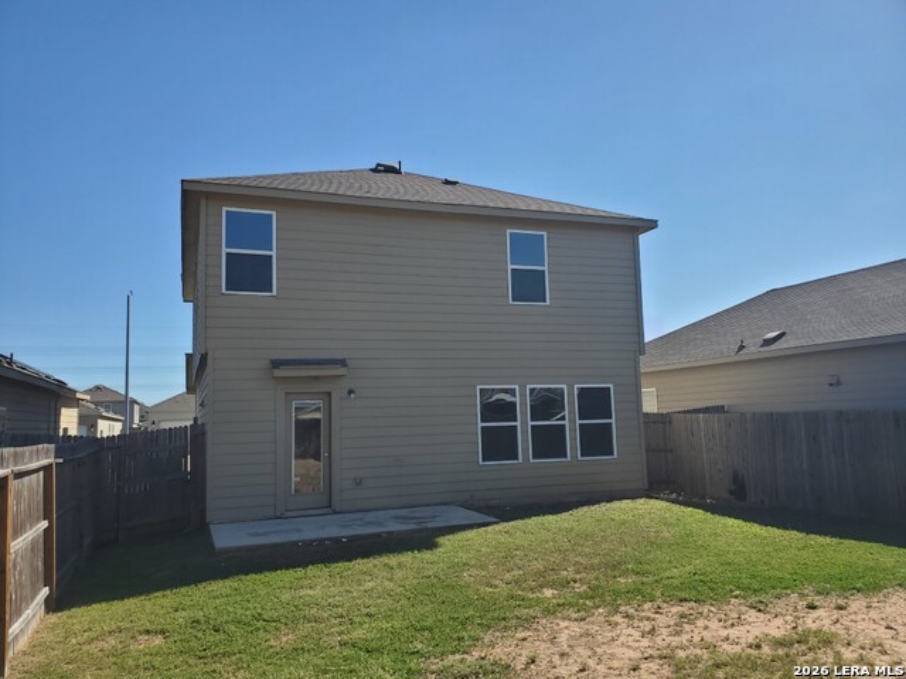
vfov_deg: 53.1
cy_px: 340
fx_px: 680
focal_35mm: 26
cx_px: 453
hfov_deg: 67.3
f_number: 2.4
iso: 50
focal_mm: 4.3
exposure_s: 1/1445
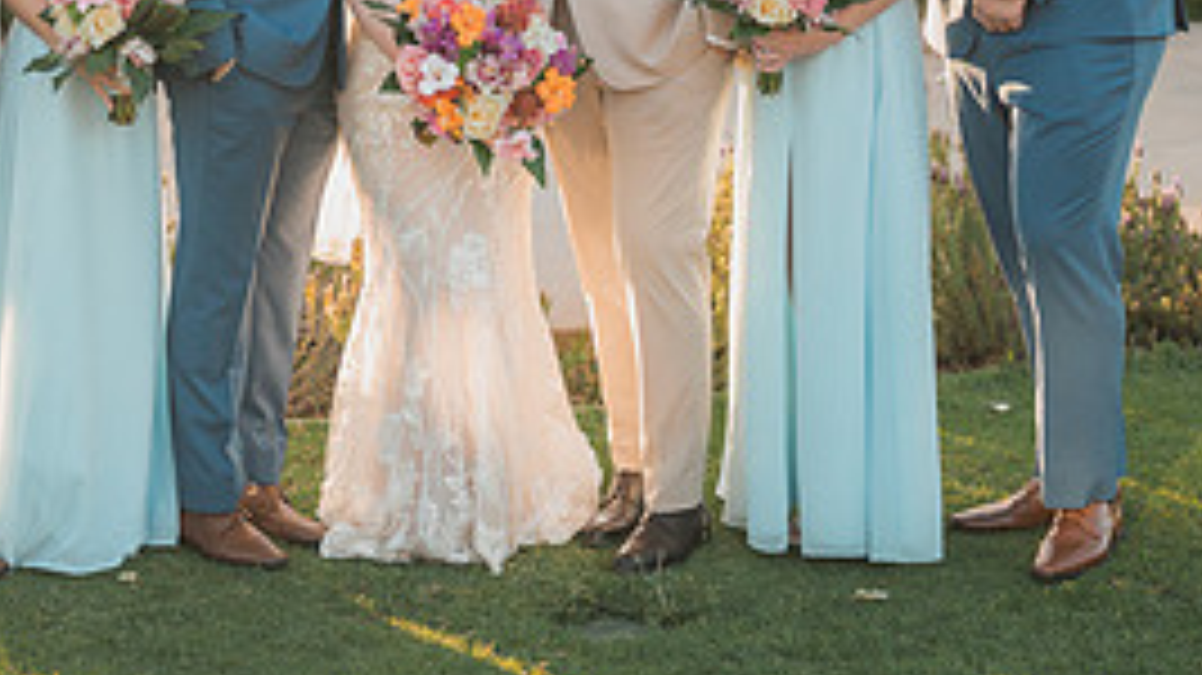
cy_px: -47
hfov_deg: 18.8
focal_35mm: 114
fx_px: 3632
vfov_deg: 10.5
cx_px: 441
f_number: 1.2
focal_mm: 50
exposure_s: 1/2000
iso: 200
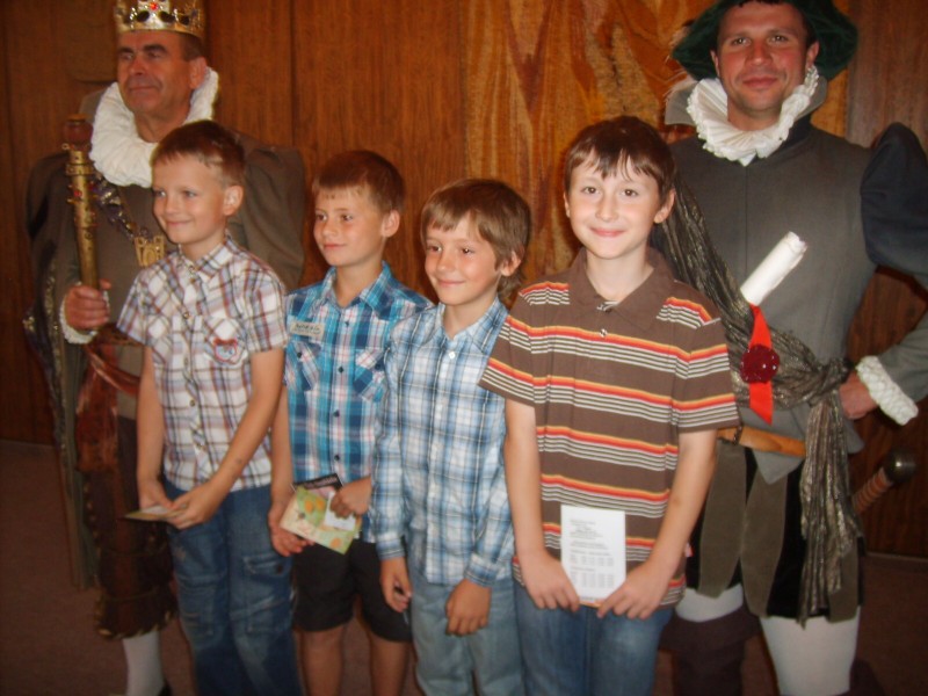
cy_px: 348
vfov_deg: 40.7
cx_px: 464
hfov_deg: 52.6
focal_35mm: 35
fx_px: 938
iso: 100
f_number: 2.8
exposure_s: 1/45
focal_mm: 5.8
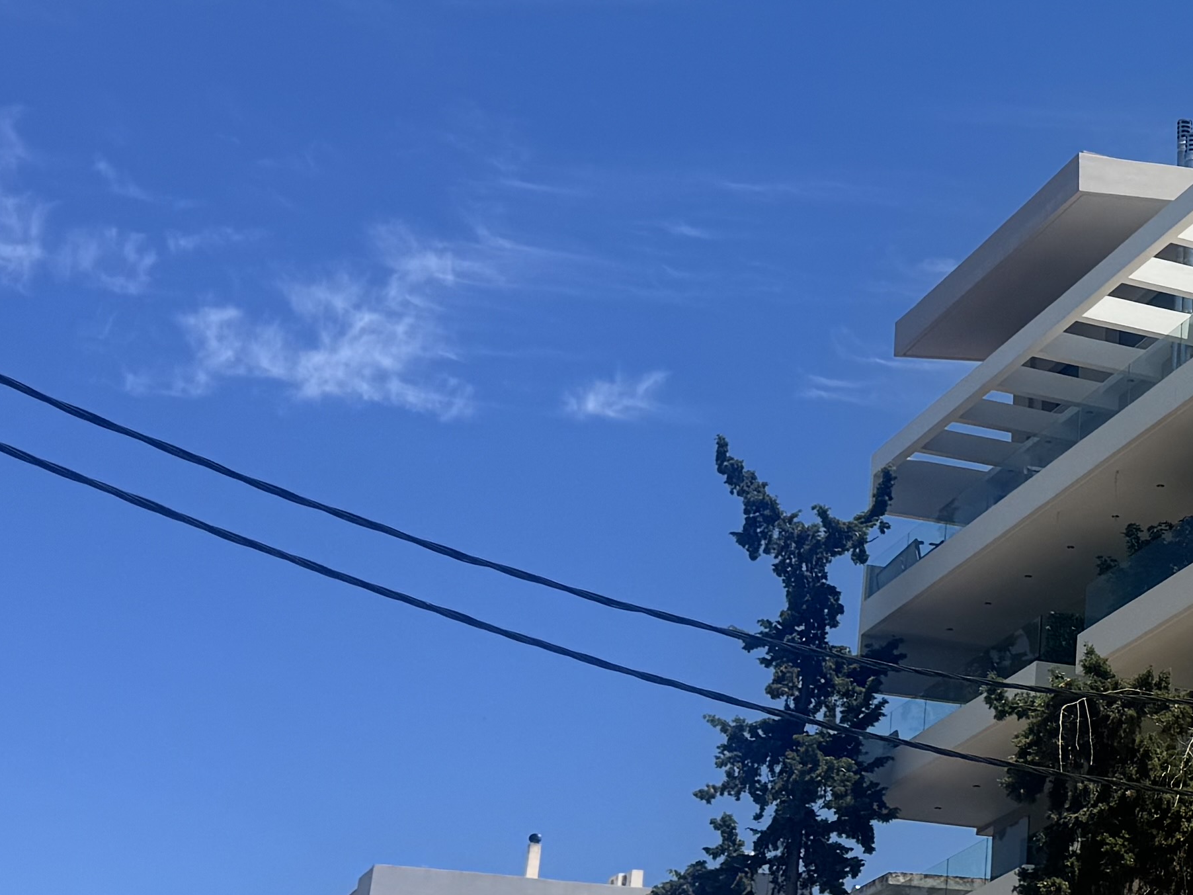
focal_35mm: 76
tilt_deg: +24.4
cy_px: 343
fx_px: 2619
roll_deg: +3.2
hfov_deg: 22.4
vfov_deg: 19.4
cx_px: 1637
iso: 80
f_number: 1.78
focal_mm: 6.76
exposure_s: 1/5348
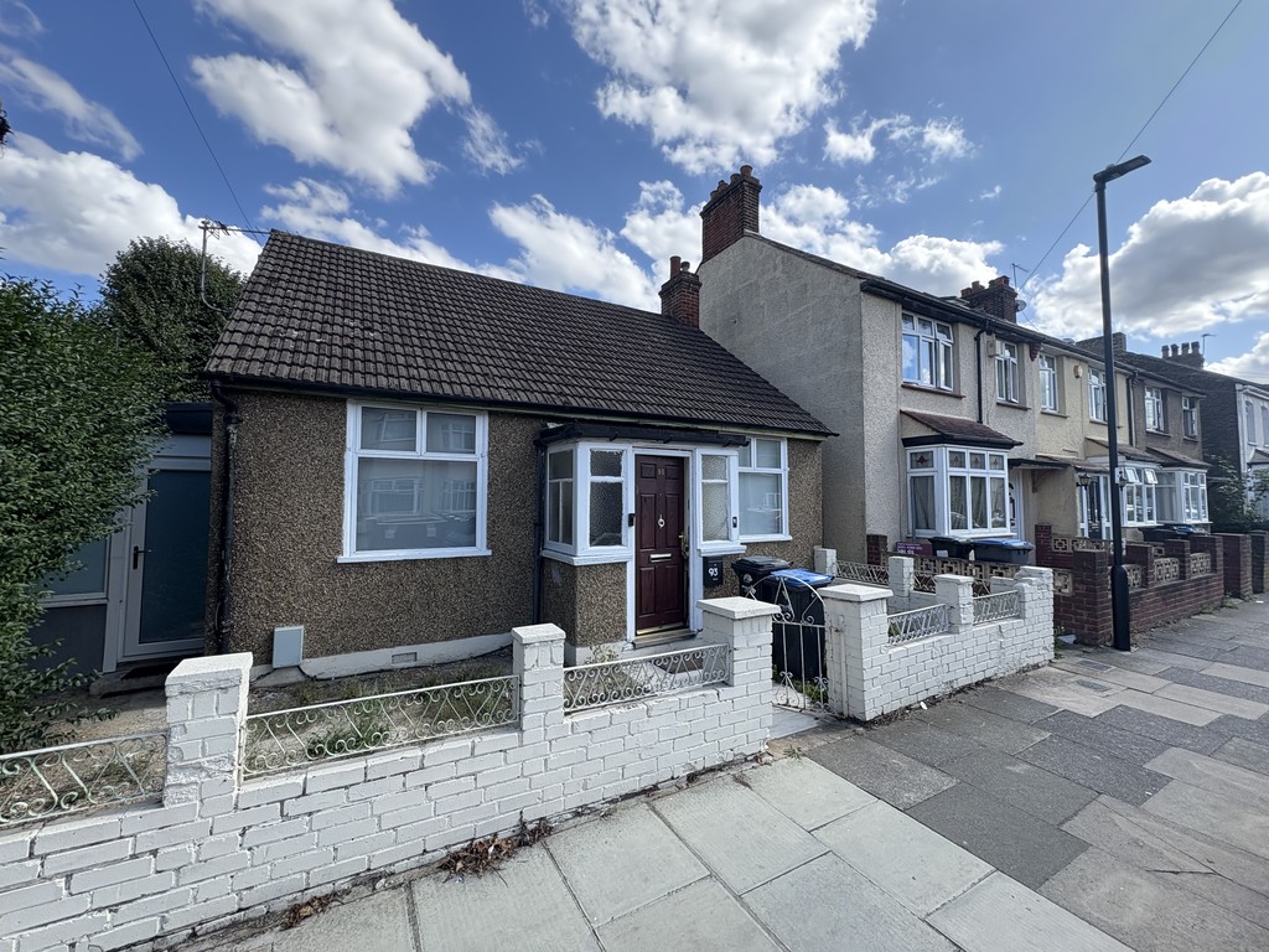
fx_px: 513
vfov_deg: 85.7
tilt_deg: +2.9
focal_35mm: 14
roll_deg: +0.4
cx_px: 634
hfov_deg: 102.1
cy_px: 476
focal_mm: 2.22
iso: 64
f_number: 2.2
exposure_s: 1/756
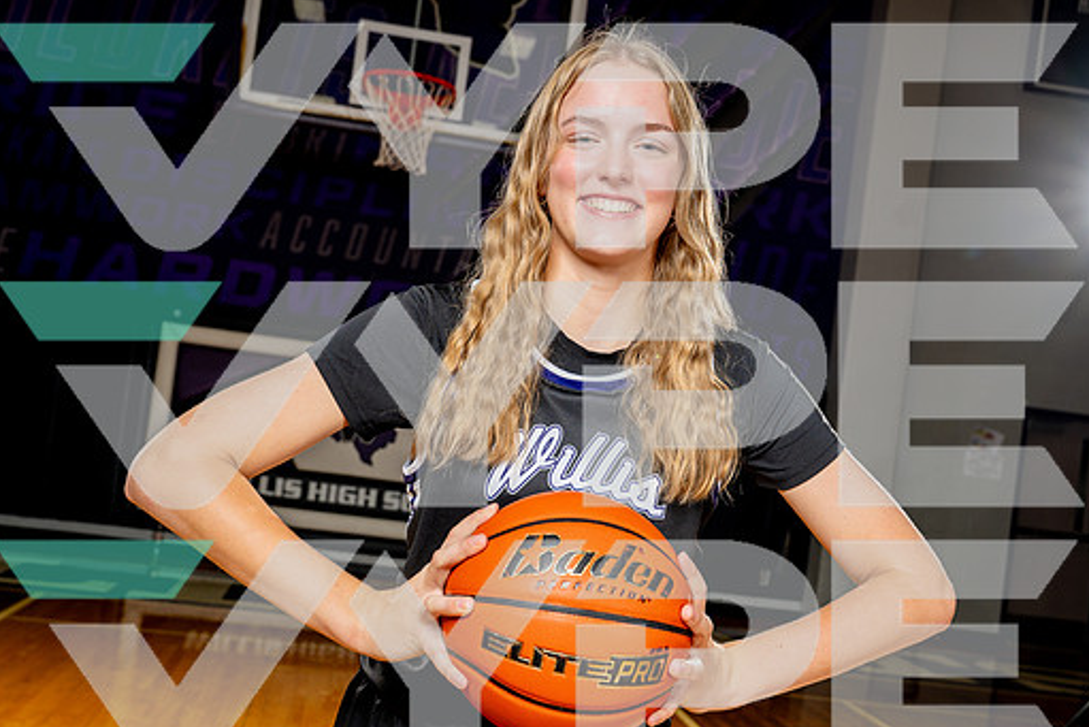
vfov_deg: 31.9
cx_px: 541
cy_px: 395
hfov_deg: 46.4
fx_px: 1271
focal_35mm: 42
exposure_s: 1/250
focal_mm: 37
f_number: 5.6
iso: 320
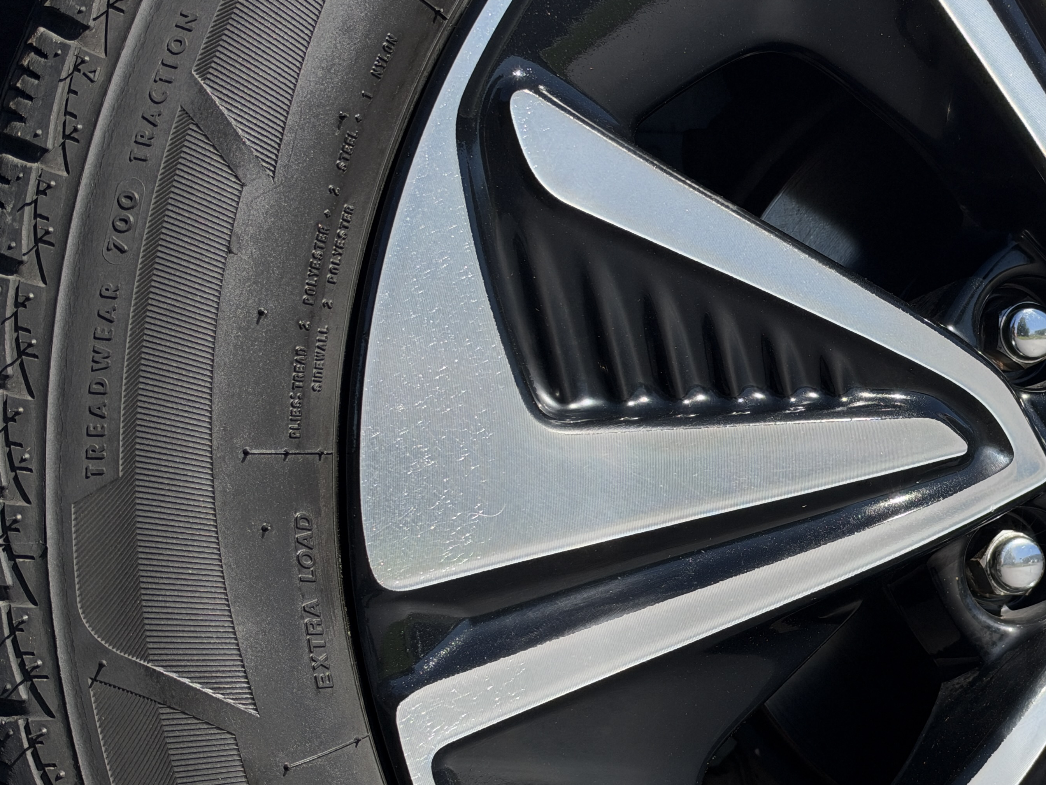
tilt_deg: -0.7
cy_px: 394
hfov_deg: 25.7
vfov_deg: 20.4
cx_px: 1043
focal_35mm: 72
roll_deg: -1.7
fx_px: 2176
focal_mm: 6.93
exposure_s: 1/3226
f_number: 1.8
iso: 80
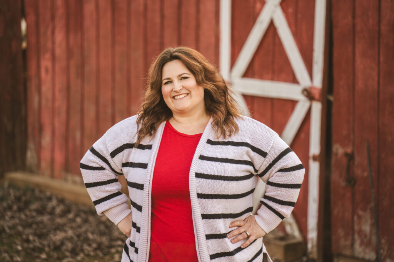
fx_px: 1478
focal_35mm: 135
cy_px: 131
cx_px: 197
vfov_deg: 10.2
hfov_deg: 15.2
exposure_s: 1/640
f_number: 3.2
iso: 250
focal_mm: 135
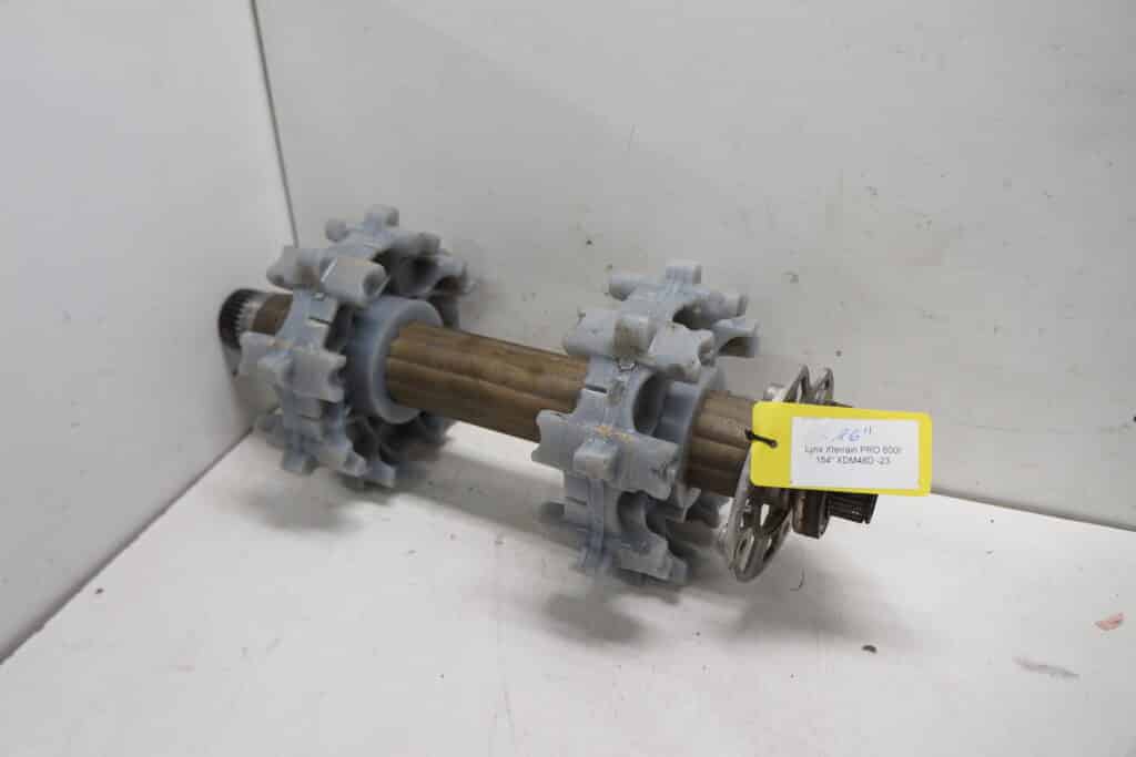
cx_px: 568
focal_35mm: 27
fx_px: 852
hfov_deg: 67.4
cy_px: 378
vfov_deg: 47.9
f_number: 4
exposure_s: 1/60
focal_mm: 18
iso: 160
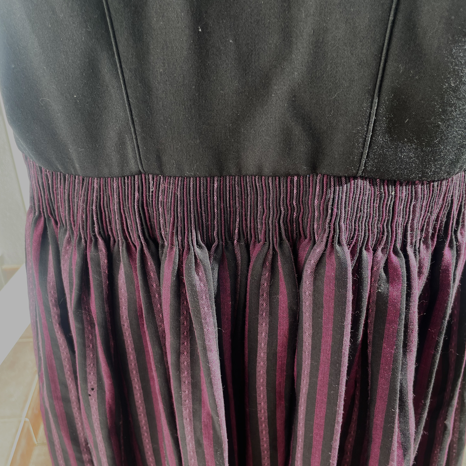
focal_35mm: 32
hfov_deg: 51.1
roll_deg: +0.2
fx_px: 487
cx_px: 236
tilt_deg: -30.6
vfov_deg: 51.0
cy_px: 261
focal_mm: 4.2
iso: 32
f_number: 1.6
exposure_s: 1/299
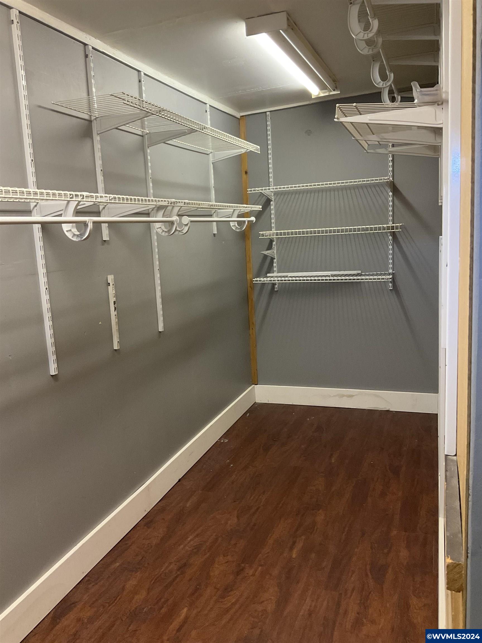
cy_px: 322
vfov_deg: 61.7
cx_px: 241
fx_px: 538
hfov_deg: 48.2
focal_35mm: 29
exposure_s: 1/60
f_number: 1.8
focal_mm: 3
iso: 200
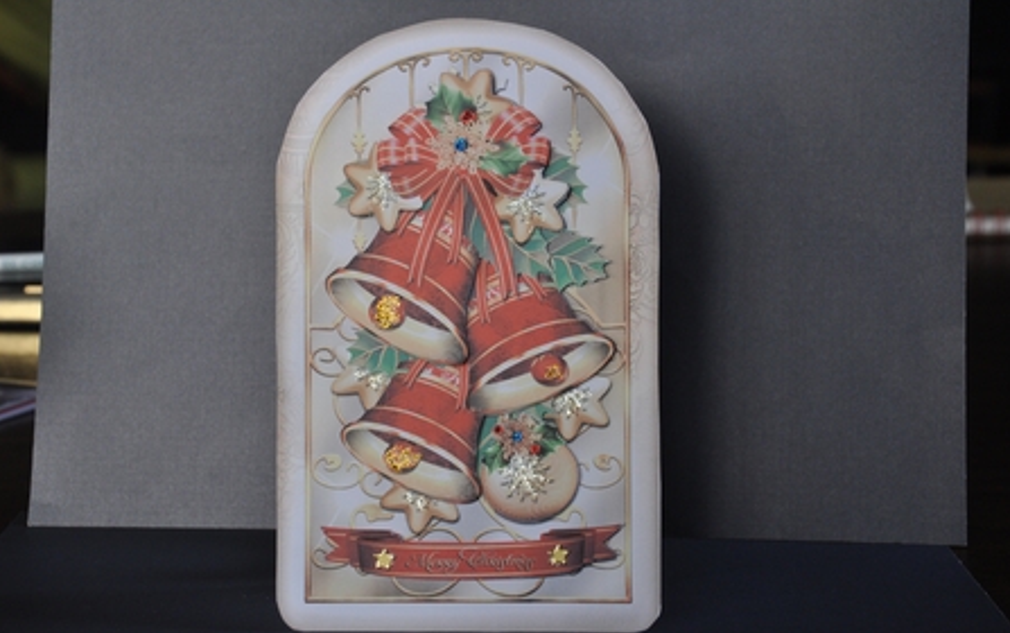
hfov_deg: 23.3
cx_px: 506
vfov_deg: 14.7
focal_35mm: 89
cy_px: 330
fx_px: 2451
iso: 500
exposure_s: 1/25
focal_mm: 58
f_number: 8
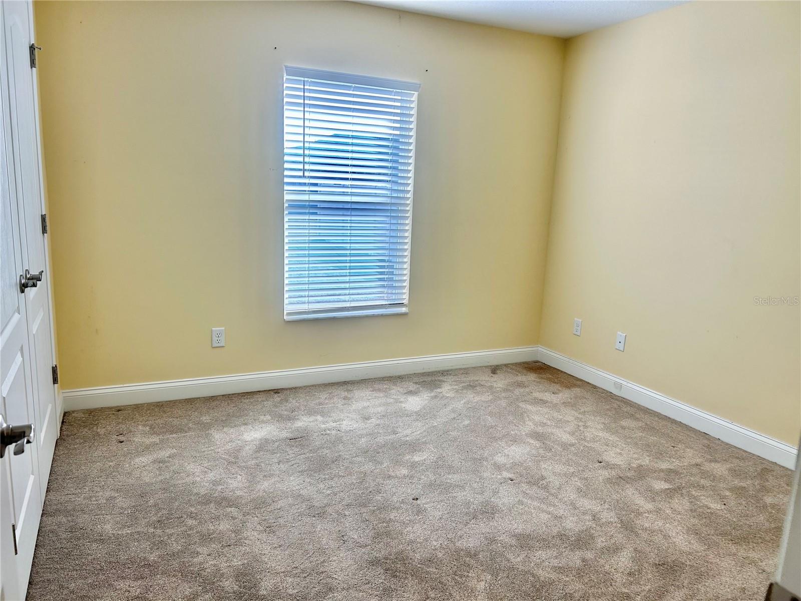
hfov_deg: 67.3
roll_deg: -0.9
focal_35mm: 26
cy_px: 300
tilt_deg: -10.2
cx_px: 400
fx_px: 602
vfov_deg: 53.1
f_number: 1.5
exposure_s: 1/162
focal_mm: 5.7
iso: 64
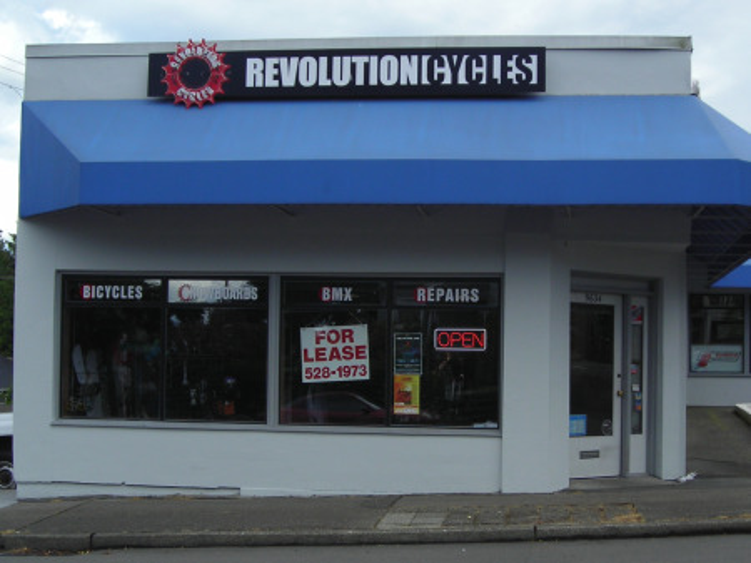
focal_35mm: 38
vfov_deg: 37.7
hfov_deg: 49.0
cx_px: 376
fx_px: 824
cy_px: 282
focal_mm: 6.3
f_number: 6.4
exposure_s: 1/145
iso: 50
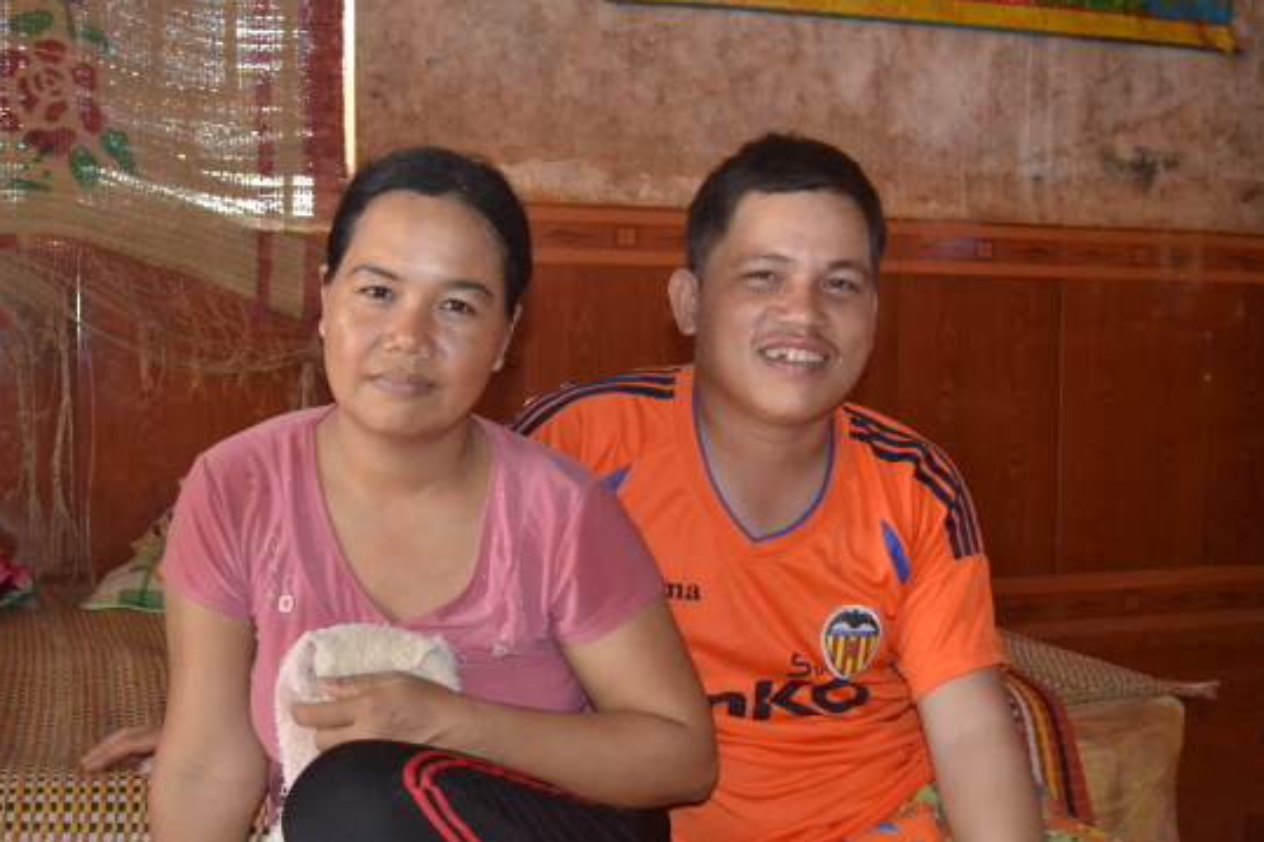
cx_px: 624
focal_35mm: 49
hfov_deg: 40.4
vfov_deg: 27.5
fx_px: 1720
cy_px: 422
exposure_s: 1/60
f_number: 4.8
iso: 3200
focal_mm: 32
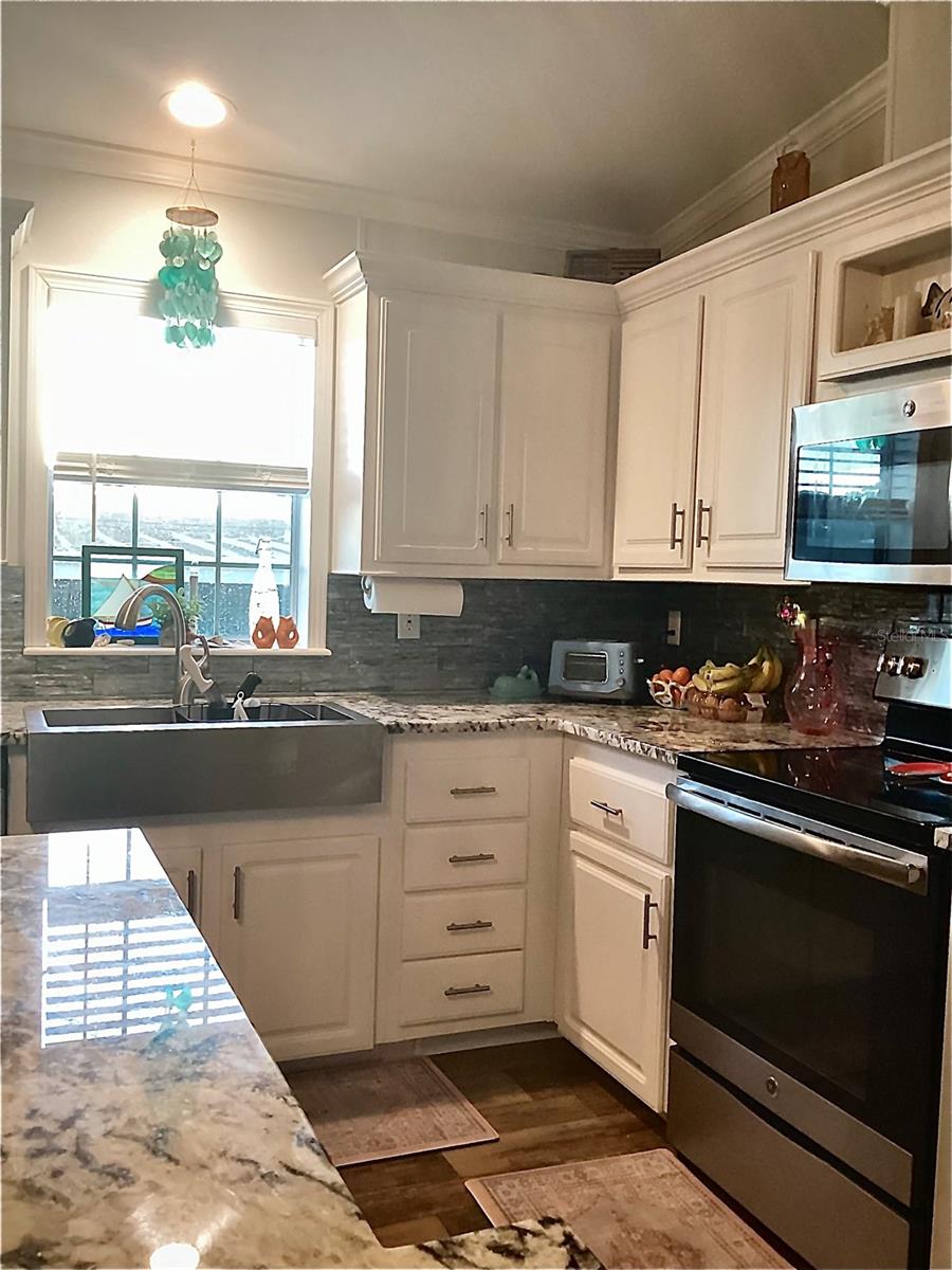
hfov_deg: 45.4
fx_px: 1137
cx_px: 476
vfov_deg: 58.4
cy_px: 635
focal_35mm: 31
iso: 160
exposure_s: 1/60
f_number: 2.4
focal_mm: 3.3
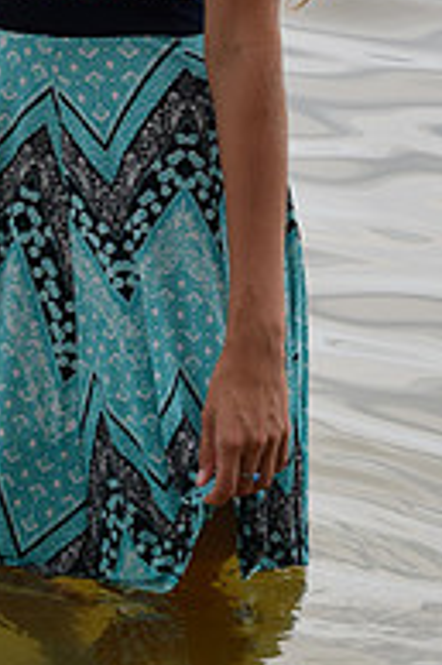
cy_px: 41
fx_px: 7121
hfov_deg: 3.6
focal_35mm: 386
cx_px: 176
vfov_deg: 5.3
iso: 220
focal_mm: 86
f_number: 8
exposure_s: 1/250
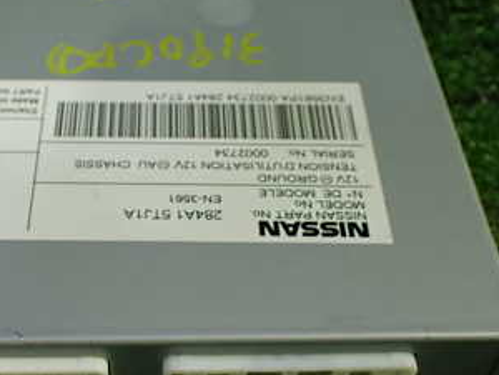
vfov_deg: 24.3
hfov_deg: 31.6
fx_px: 865
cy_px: 248
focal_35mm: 60
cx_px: 123
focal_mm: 5.4
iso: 800
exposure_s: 1/125
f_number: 2.3
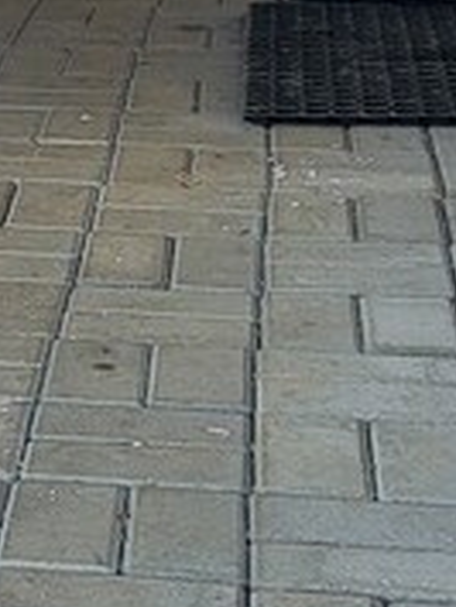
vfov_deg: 12.7
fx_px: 2631
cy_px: -171
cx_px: -360
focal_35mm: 150
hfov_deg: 9.4
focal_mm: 5.4
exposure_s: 1/282
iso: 40
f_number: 1.8
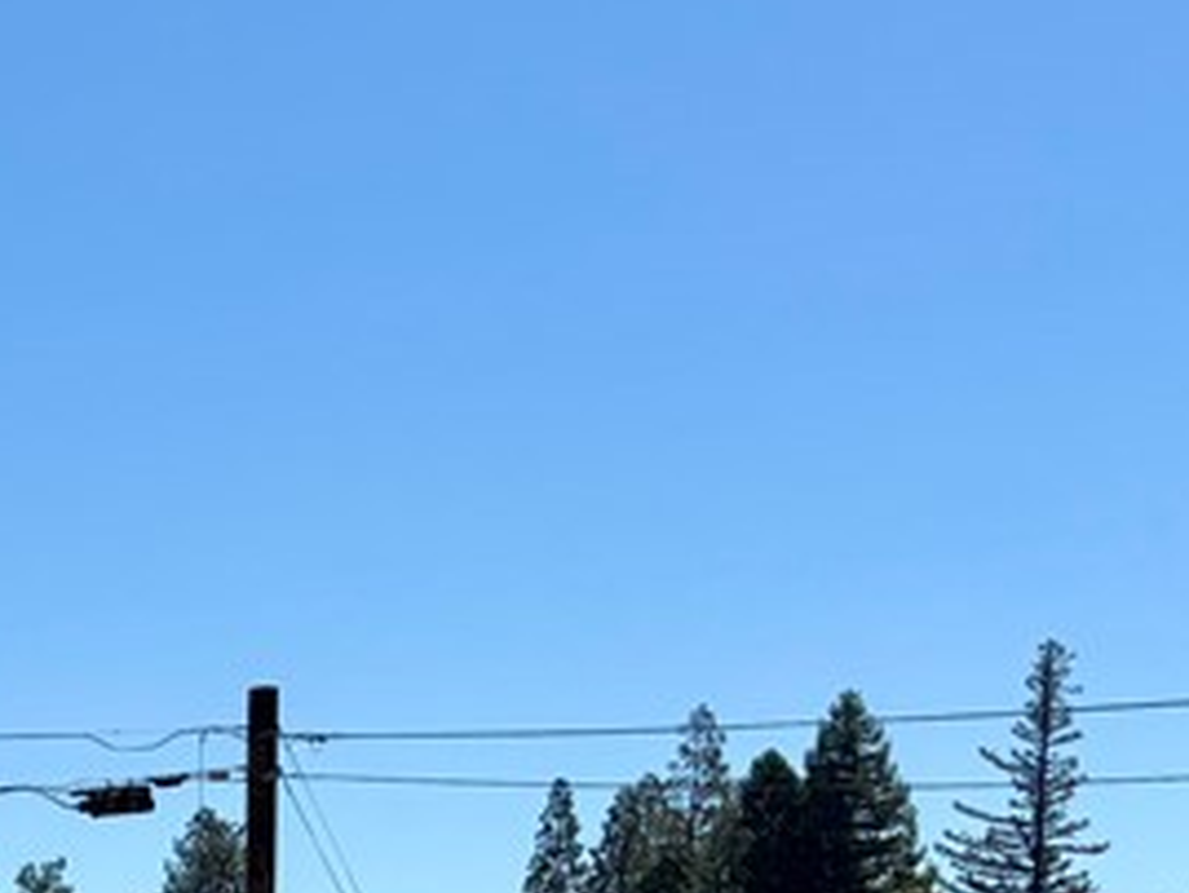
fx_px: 3402
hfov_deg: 17.7
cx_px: -623
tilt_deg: -6.9
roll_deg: +0.3
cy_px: 1614
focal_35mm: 99
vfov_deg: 13.4
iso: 50
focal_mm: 5.96
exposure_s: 1/4329
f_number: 1.6
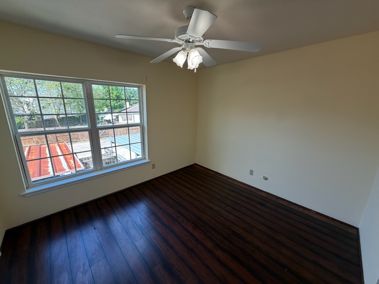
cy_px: 142
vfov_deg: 85.7
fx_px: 153
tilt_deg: -11.6
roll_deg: +0.1
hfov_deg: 102.1
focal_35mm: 14
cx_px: 190
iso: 125
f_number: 2.2
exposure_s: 1/120
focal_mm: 2.22
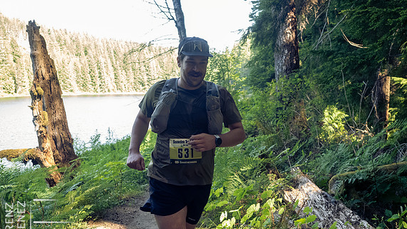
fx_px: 432
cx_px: 201
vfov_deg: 29.7
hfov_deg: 50.5
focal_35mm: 40
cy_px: 121
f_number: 2.8
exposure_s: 1/1000
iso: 3200
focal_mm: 18
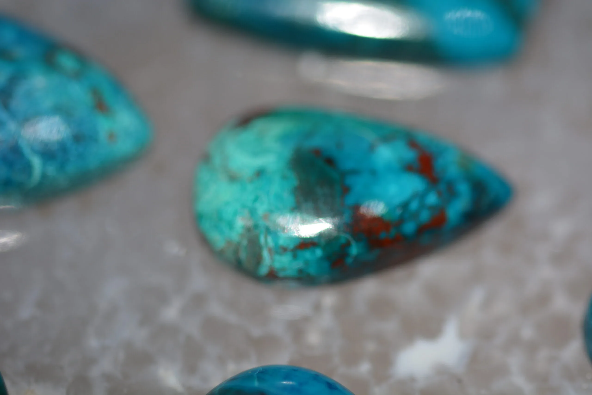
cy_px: 198
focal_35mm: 158
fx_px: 2590
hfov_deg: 13.0
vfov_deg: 8.7
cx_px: 296
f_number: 4.5
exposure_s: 1/60
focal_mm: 105
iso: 220
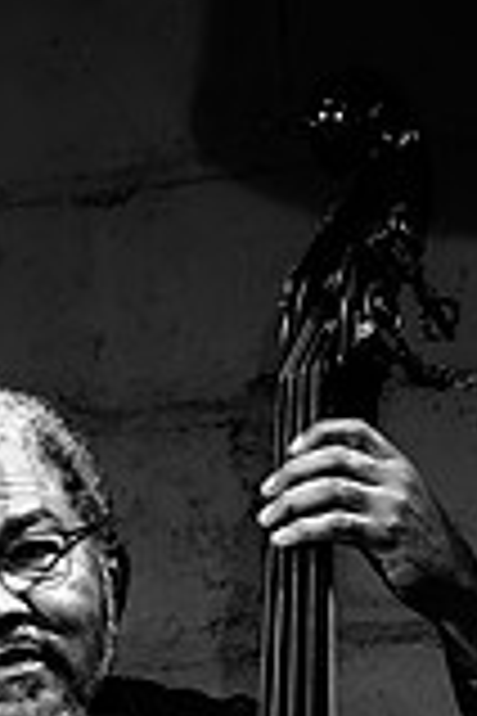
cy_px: 869
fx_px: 7592
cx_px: -94
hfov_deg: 3.6
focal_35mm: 382
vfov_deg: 5.4
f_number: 4
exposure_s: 1/125
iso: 5000
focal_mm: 135
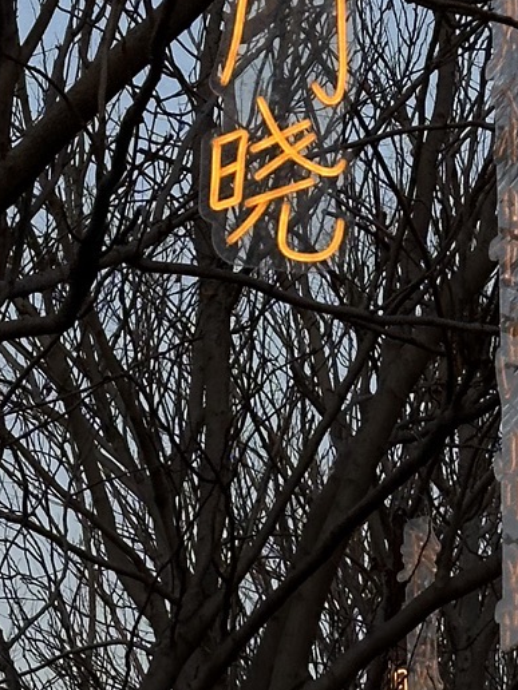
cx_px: 368
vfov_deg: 10.6
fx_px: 3711
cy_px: 90
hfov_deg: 8.0
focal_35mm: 186
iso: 64
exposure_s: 1/1565
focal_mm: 6.86
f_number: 1.78
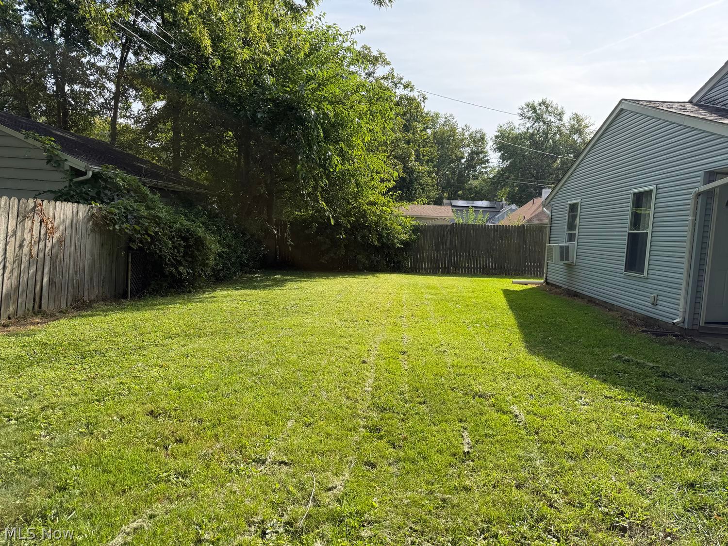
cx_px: 364
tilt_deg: -4.2
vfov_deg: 56.8
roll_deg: -3.4
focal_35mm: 24
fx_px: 505
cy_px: 273
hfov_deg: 71.6
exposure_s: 1/1727
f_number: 1.78
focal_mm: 6.76
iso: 80
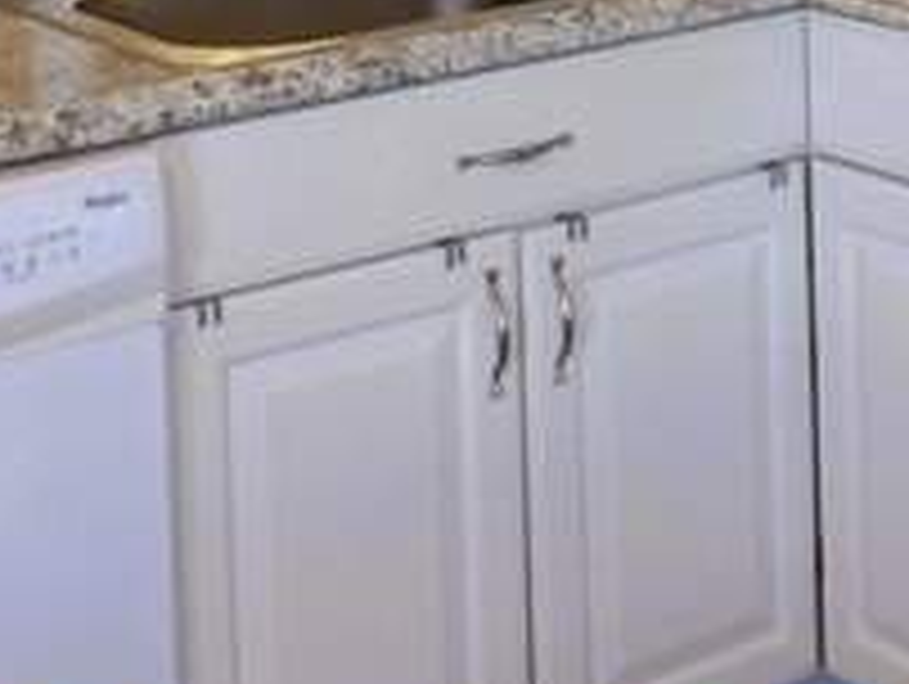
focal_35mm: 95
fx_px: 2498
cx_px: 914
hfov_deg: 20.0
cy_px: -346
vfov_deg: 14.5
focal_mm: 4.3
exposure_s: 1/33
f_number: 3.2
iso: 200
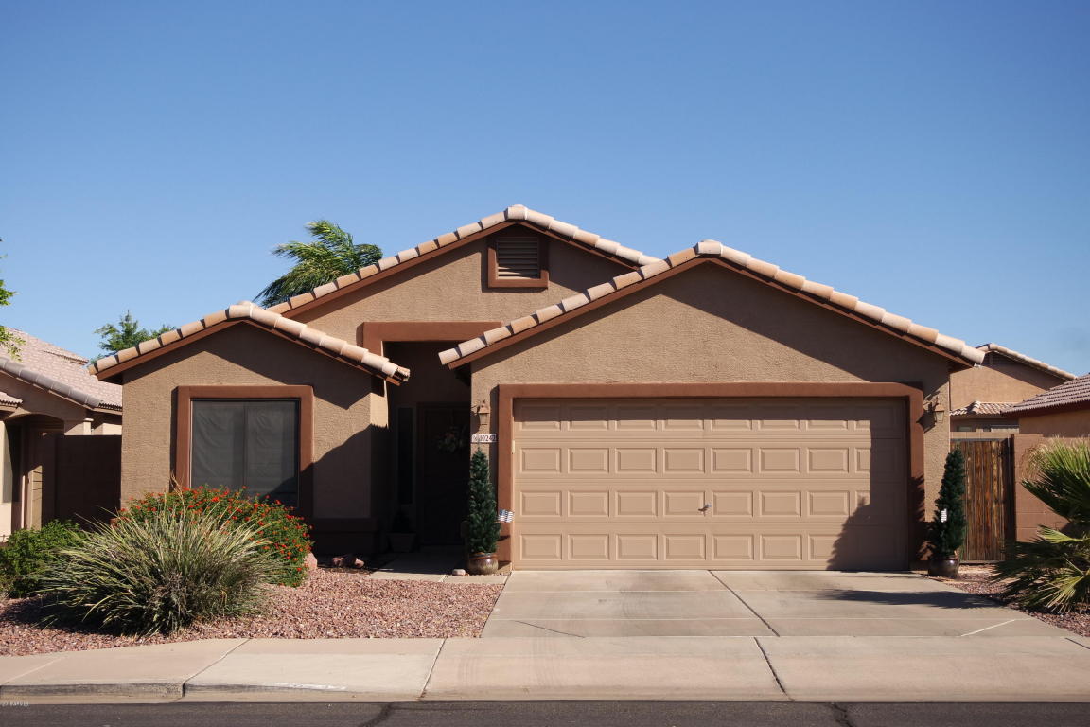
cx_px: 545
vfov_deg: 28.1
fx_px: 1453
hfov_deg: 41.1
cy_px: 364
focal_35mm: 48
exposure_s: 1/320
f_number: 7.1
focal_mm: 18
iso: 160
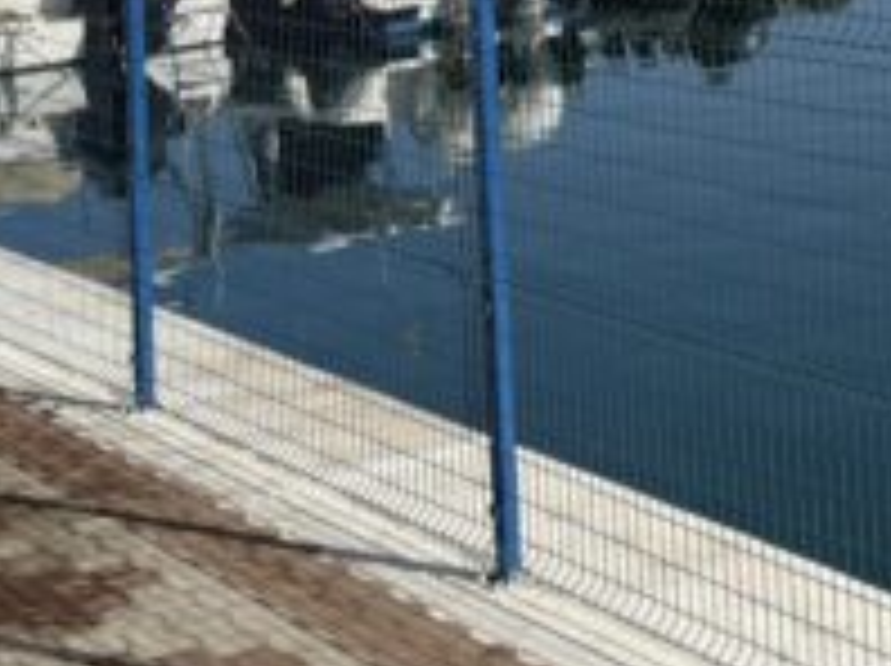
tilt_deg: +1.1
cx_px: 1350
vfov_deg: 13.6
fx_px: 2597
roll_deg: +3.7
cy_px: -400
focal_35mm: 101
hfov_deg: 17.4
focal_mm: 5.96
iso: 50
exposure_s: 1/4608
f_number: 1.6
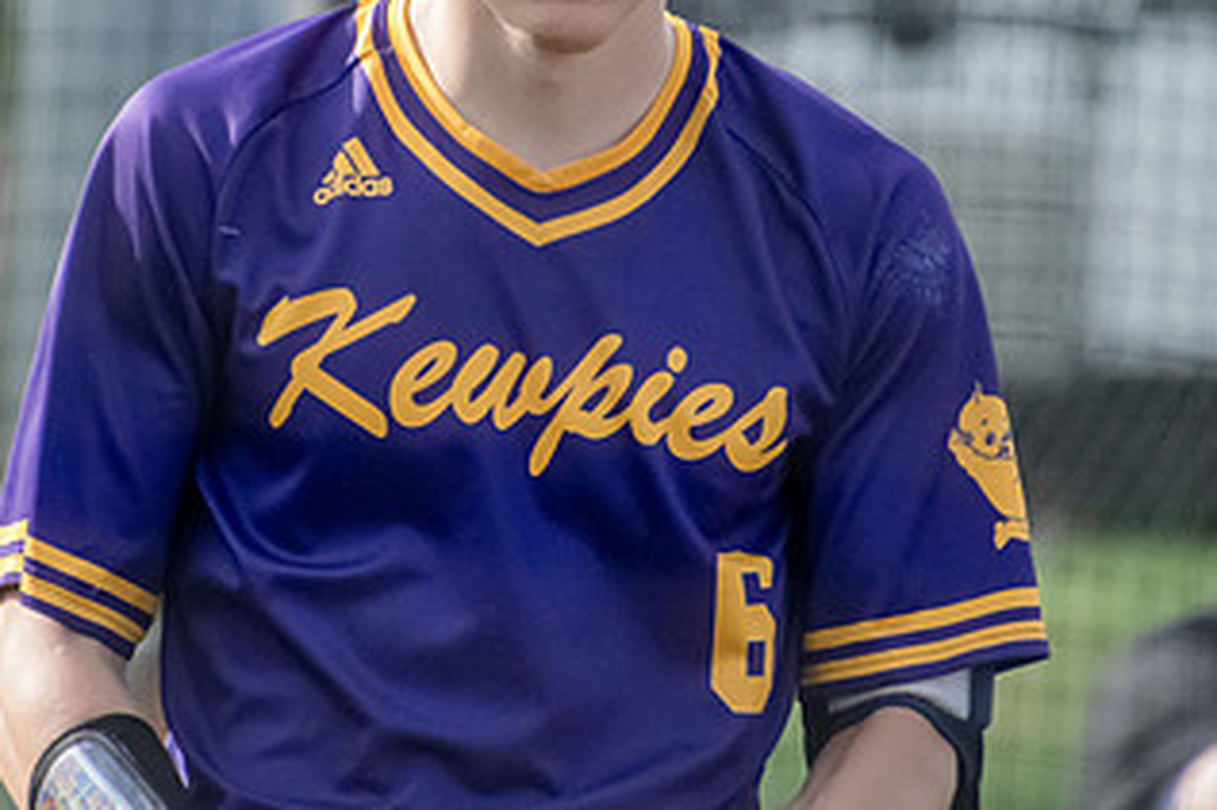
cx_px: 503
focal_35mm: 1099
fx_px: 37131
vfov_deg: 1.2
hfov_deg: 1.9
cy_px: 83
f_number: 6.3
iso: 5000
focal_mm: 400
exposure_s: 1/4000
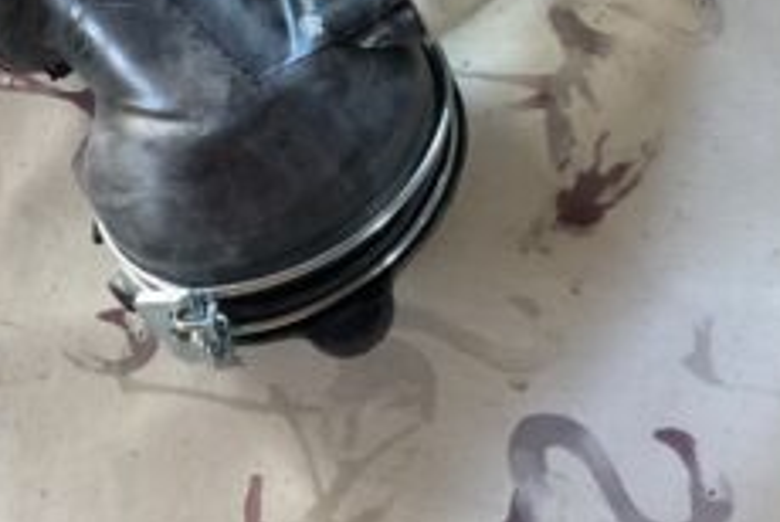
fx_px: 1215
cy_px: 20
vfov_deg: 23.4
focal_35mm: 56
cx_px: 366
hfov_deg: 35.6
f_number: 2.4
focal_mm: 3.3
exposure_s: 1/60
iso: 250
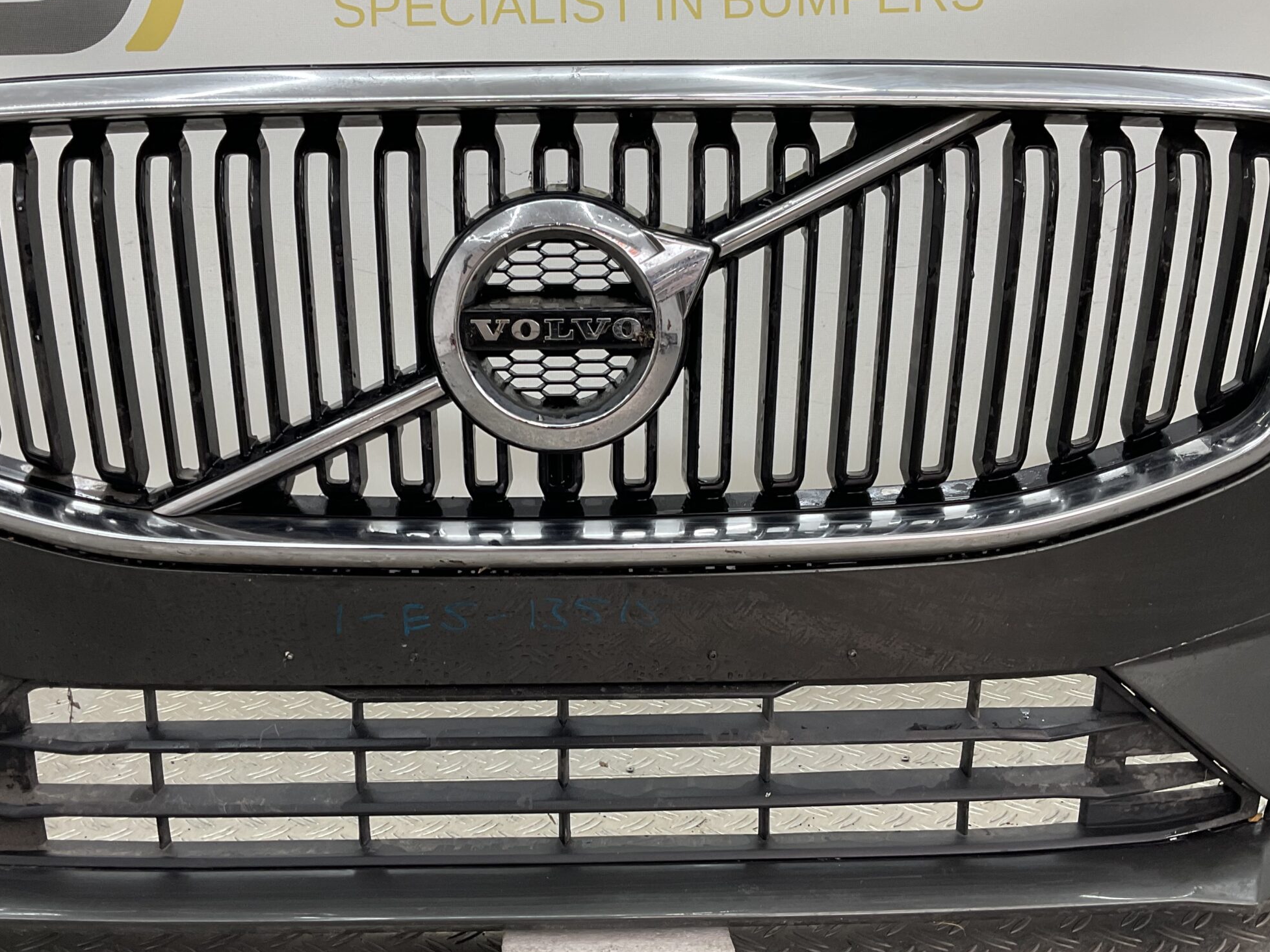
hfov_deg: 48.9
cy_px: 492
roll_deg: +0.7
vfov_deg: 37.7
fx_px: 1394
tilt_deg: -12.7
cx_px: 581
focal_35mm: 38
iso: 40
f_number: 1.8
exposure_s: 1/120
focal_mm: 3
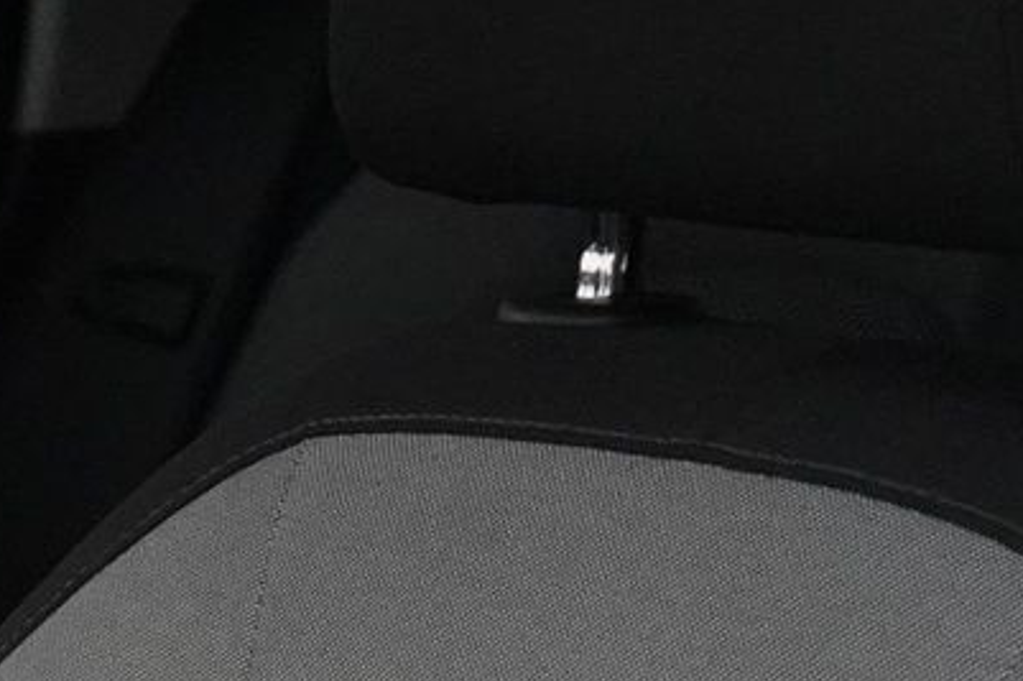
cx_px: -1054
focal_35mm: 181
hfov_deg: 10.4
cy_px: 1771
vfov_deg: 7.0
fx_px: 5141
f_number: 3.5
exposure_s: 1/160
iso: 8000
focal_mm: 29
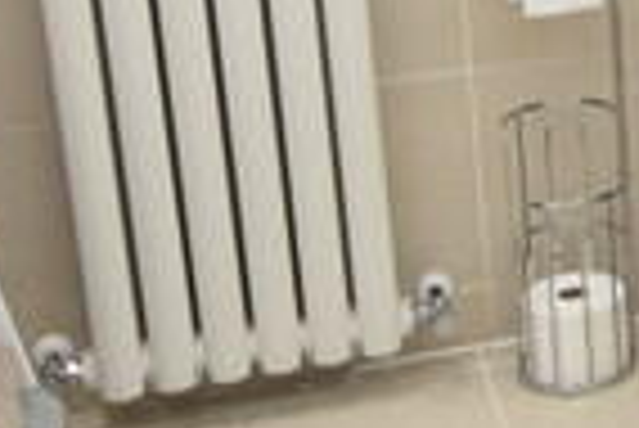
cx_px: 1084
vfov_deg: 12.5
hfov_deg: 16.4
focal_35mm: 108
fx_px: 1919
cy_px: -61
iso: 500
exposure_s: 1/125
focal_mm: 10
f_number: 5.6
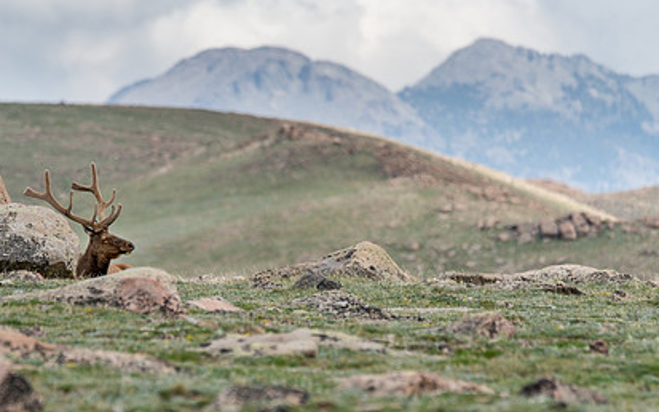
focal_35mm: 572
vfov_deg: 2.3
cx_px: 343
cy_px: 202
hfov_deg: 3.7
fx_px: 10272
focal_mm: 400
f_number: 5.6
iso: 200
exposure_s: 1/640
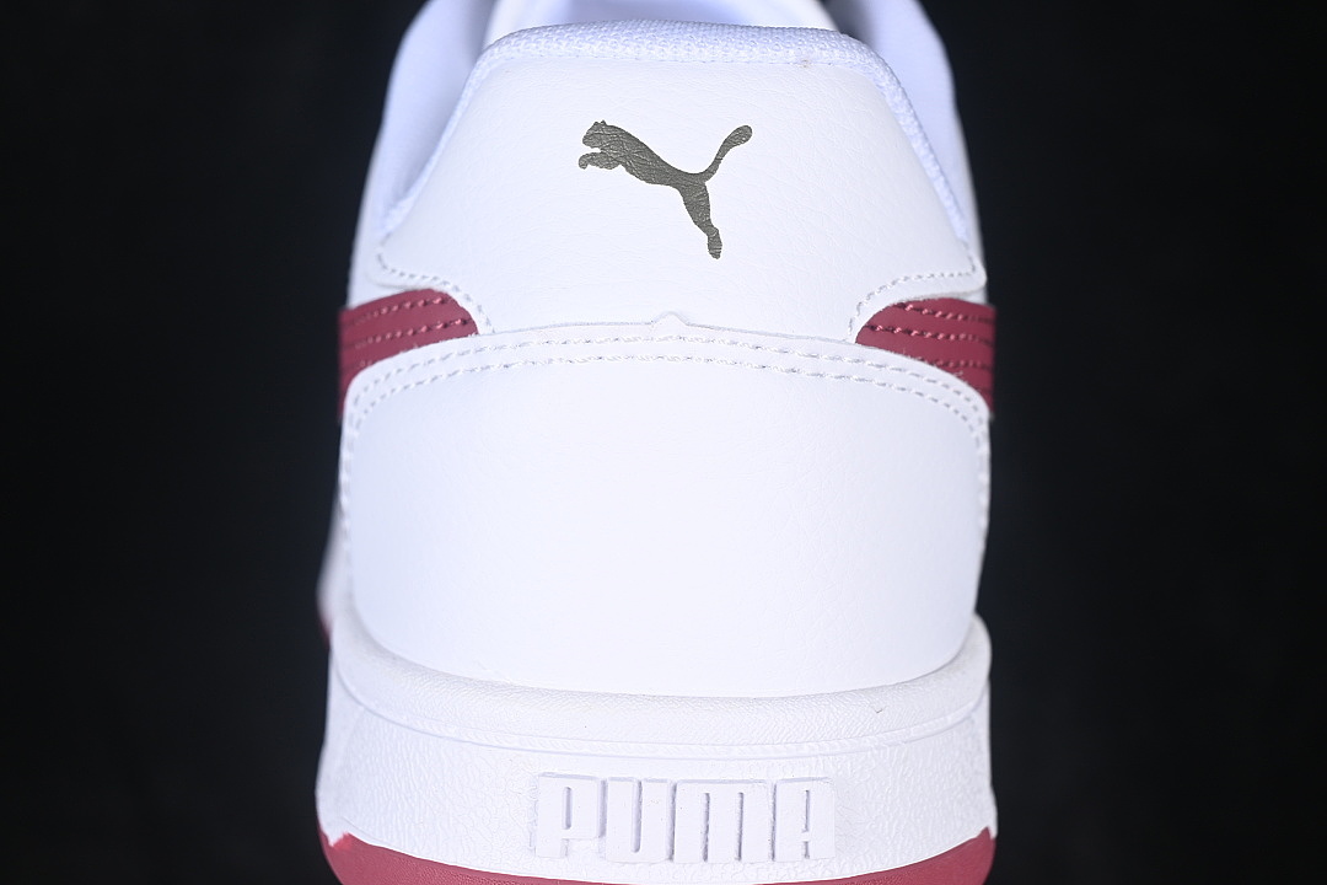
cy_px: 442
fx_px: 2764
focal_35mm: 75
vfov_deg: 18.2
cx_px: 664
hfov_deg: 27.0
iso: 160
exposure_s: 1/80
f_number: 7.1
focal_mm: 50
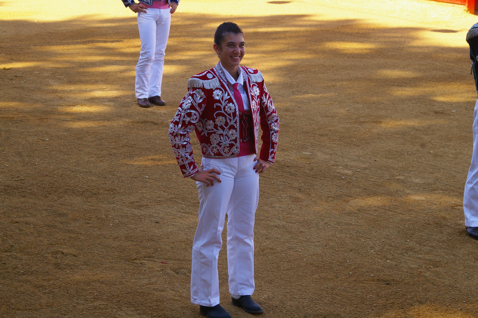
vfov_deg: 13.0
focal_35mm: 105
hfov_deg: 19.5
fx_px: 1393
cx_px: 239
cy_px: 159
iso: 400
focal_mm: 70
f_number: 6.7
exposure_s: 1/350
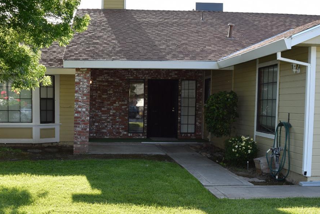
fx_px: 409
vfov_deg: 29.1
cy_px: 142
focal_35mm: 46
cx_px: 120
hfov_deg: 42.4
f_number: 5.6
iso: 100
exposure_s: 1/125
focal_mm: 18
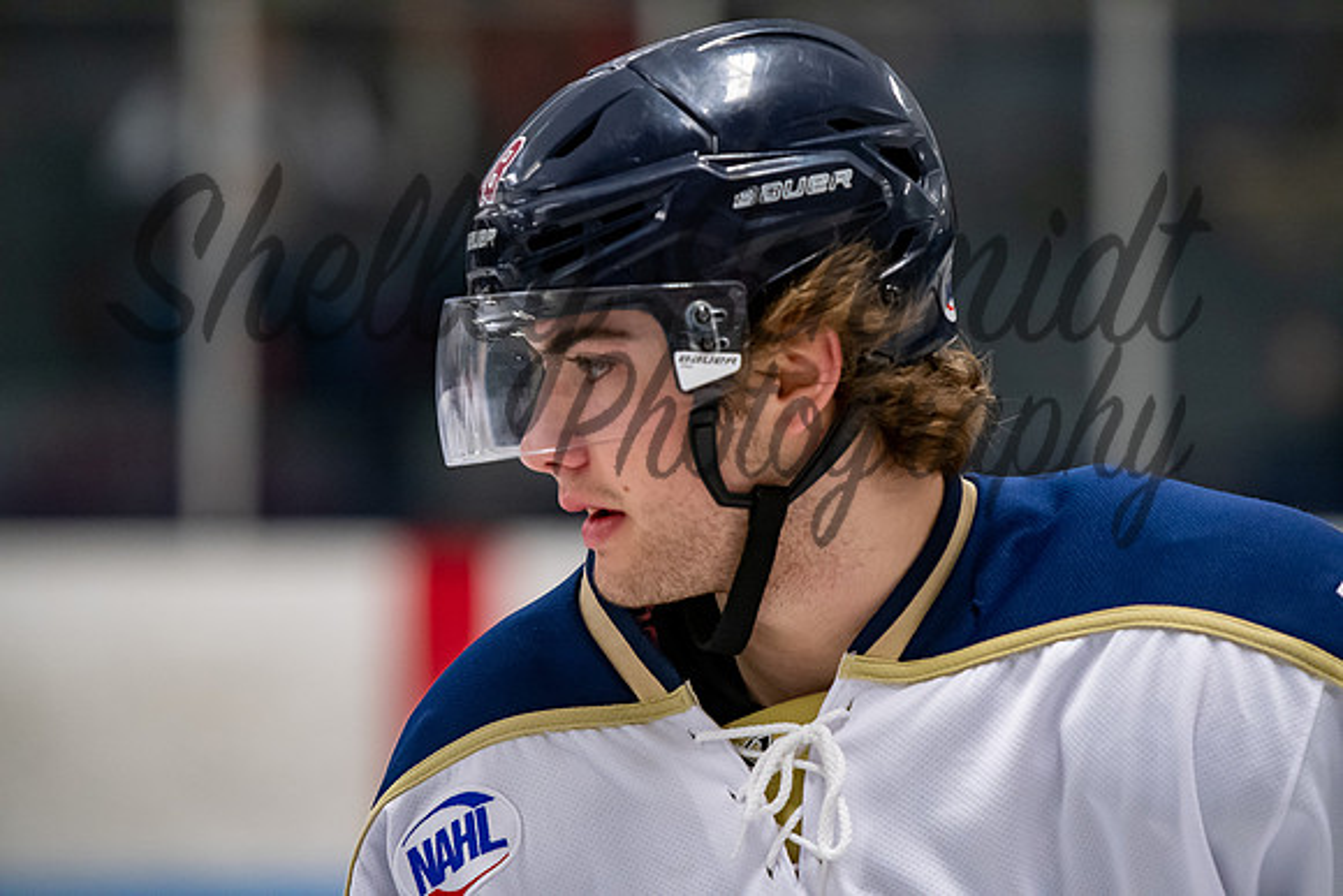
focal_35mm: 292
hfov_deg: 7.0
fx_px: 10914
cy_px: 448
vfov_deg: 4.7
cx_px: 672
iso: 2000
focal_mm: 195
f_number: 3.2
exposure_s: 1/800
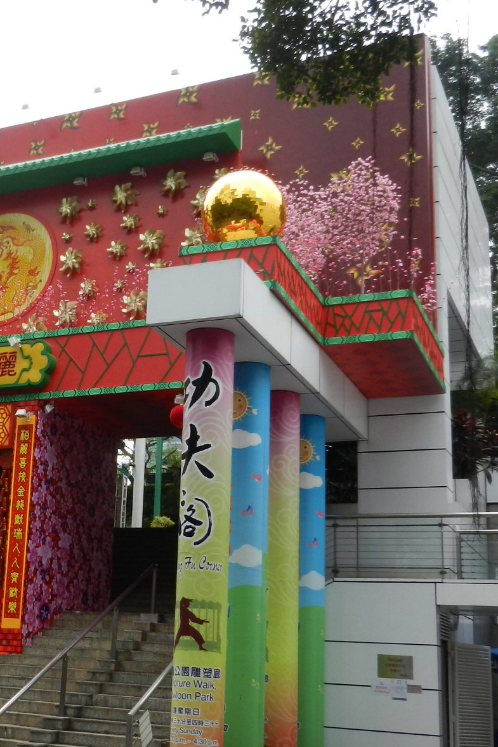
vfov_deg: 47.4
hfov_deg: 30.3
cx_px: -6
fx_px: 850
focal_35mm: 41
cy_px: 374
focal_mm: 5.1
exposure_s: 1/400
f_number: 3.6
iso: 160
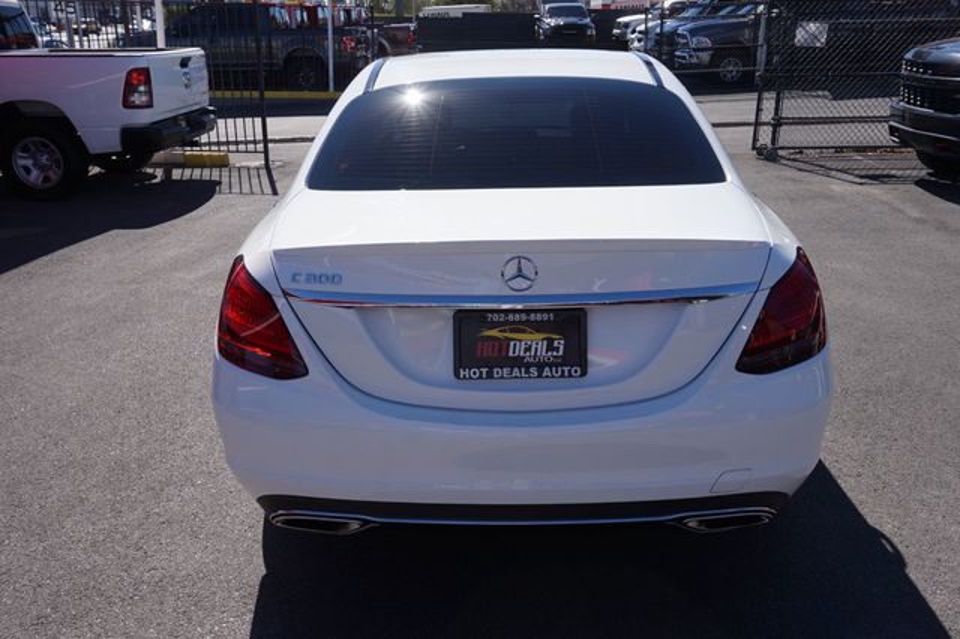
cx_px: 480
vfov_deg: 41.7
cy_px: 320
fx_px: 840
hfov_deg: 59.5
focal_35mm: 32
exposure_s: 1/250
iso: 100
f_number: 9
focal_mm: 21
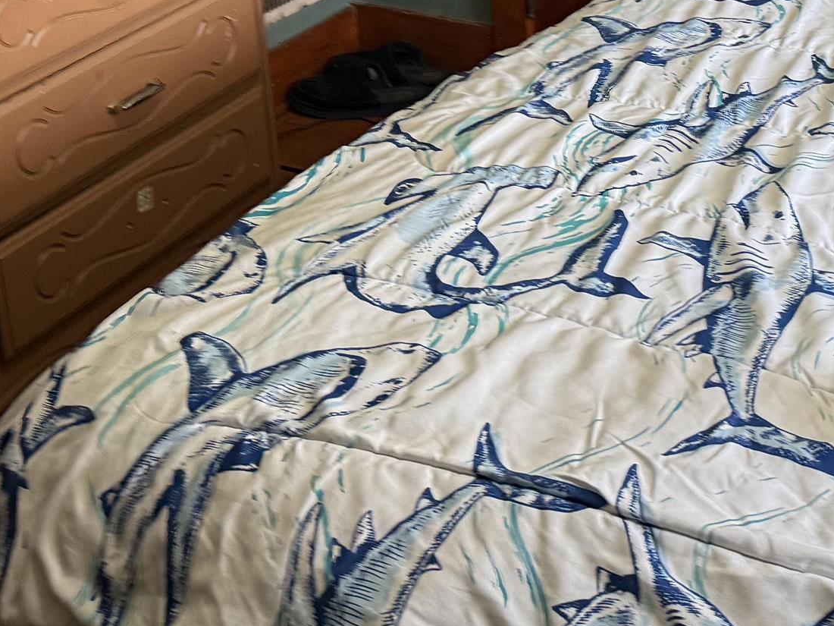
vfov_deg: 19.9
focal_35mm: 67
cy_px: -222
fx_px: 1614
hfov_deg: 28.0
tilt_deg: -13.8
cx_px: 738
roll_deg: +2.4
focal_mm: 6.76
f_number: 1.78
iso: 200
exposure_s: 1/83
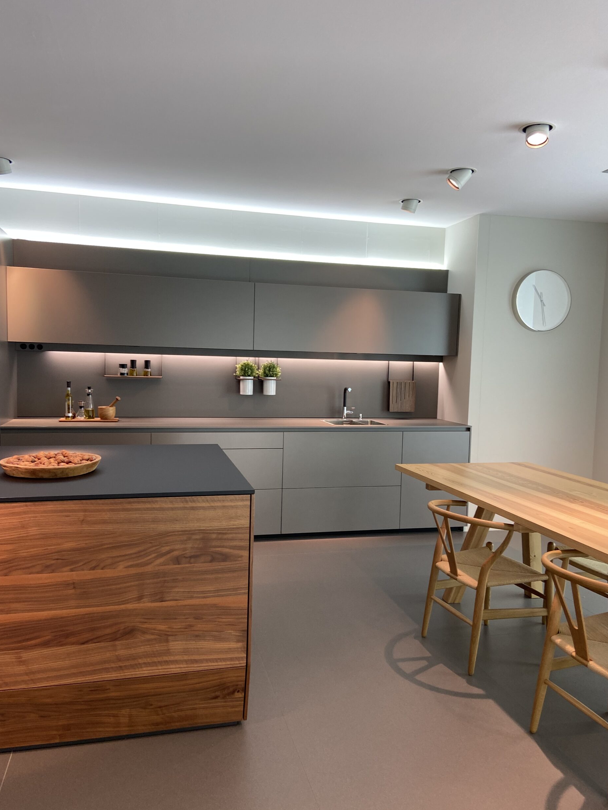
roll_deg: -0.3
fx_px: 632
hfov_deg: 51.4
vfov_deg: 65.3
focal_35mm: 27
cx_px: 309
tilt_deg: -3.8
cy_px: 414
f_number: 1.8
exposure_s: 1/100
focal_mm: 4.25
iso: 64
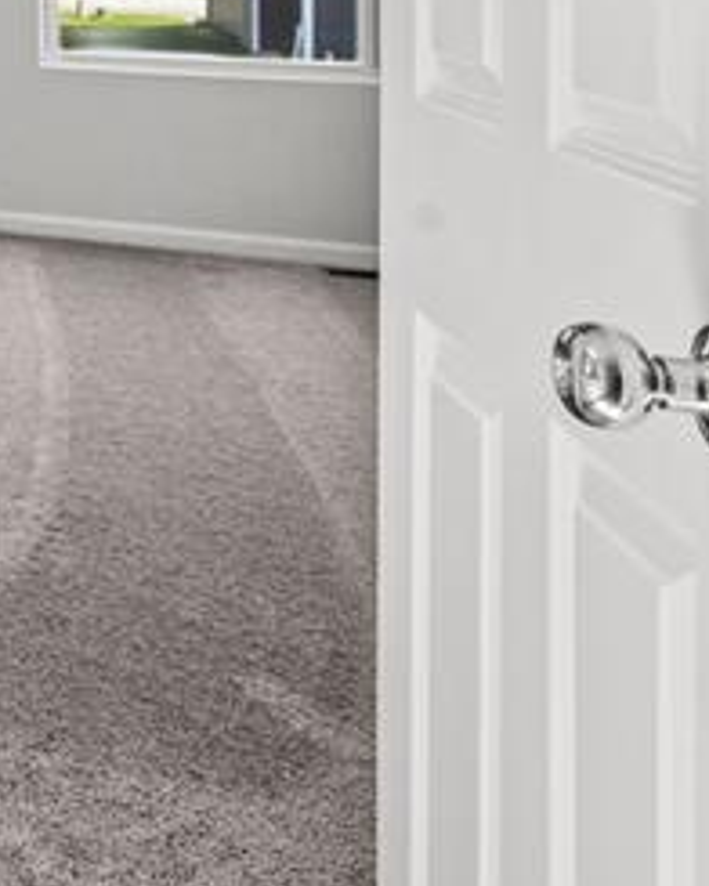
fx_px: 1443
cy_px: -89
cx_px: -1089
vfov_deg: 30.5
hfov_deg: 14.2
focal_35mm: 55
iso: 80
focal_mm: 14
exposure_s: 1/8
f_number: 9
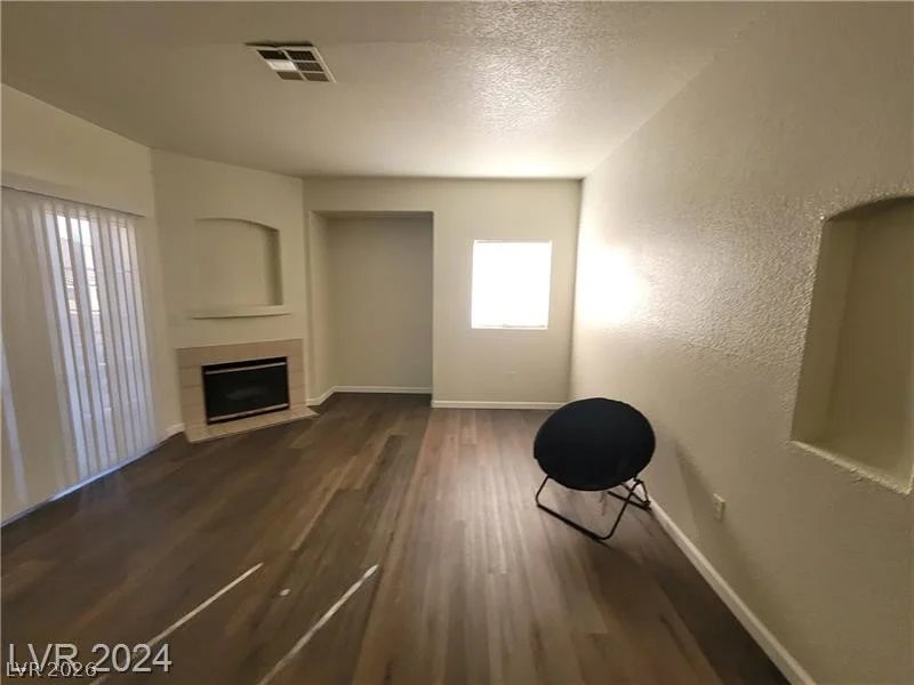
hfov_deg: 106.2
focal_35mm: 13
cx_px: 457
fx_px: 343
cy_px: 342
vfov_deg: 89.9
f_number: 2.2
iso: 200
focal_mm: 2.2
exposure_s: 1/60
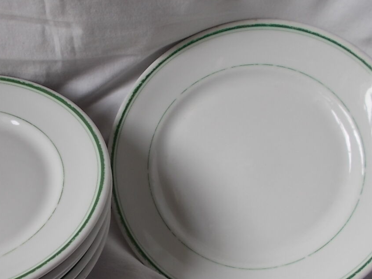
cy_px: 192
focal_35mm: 49
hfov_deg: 38.0
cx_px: 99
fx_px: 527
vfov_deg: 29.4
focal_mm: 4.6
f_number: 3.2
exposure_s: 1/60
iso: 80
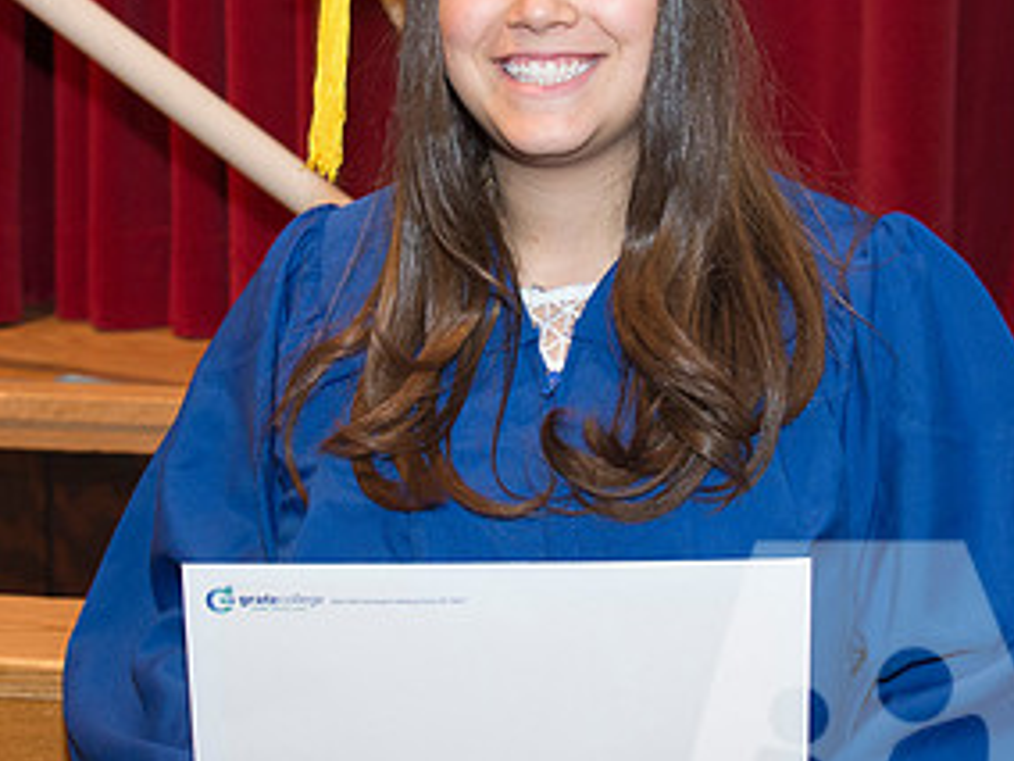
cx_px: 515
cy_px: 366
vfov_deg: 13.3
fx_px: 3252
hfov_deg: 17.7
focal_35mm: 111
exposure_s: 1/80
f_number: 4.2
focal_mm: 45
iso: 2000
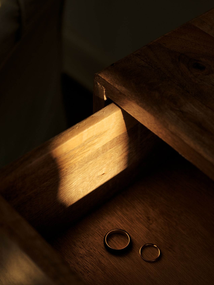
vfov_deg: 24.7
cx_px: 141
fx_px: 651
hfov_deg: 18.6
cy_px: 154
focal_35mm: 79
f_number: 3.5
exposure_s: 1/640
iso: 250
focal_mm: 50
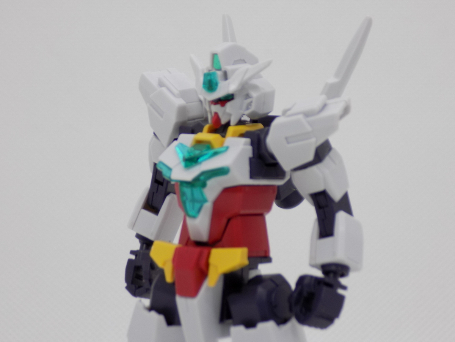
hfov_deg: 16.7
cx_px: 228
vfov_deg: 12.6
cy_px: 171
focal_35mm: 118
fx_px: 1551
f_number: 4.8
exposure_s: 1/30
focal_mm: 20.9
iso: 80
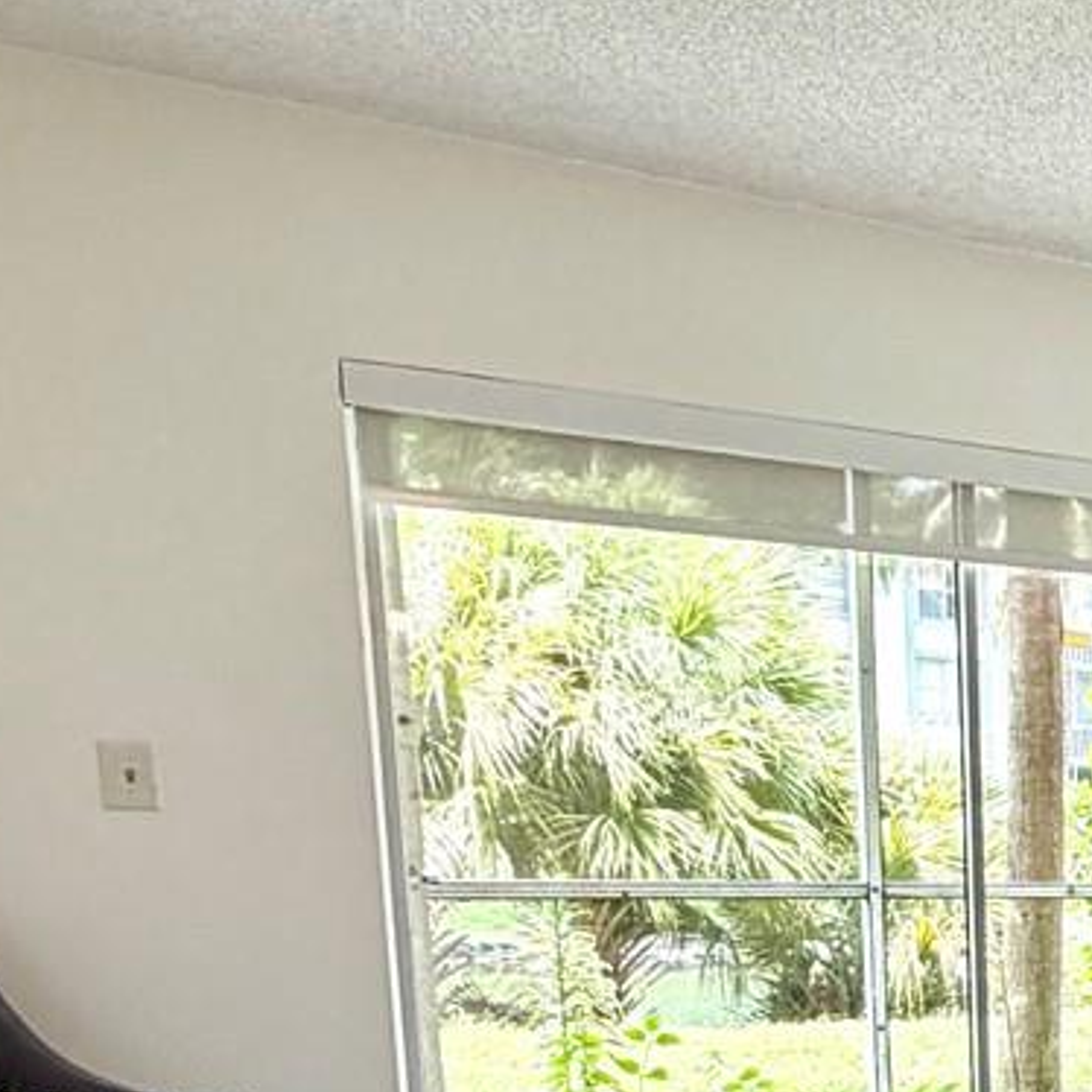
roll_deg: -1.1
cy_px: 1127
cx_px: 1685
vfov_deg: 29.7
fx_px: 1892
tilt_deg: -9.3
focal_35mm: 53
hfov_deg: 24.3
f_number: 2.2
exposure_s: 1/120
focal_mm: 2.22
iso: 100
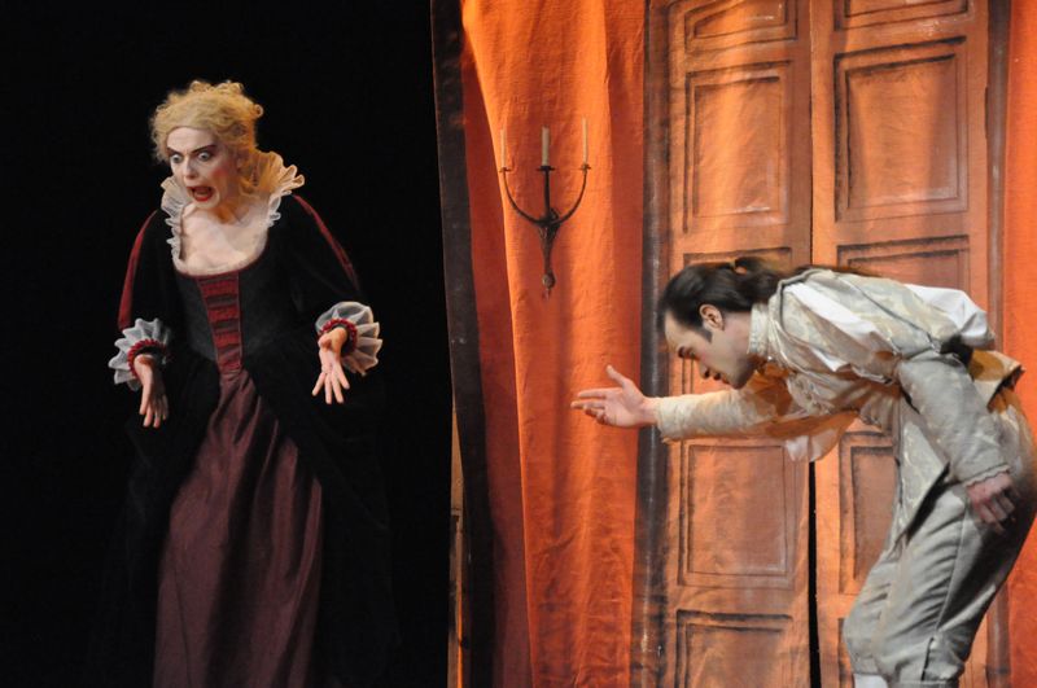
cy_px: 344
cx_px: 518
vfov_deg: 10.7
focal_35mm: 128
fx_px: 3667
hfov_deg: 16.1
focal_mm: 85
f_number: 5.6
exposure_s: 1/60
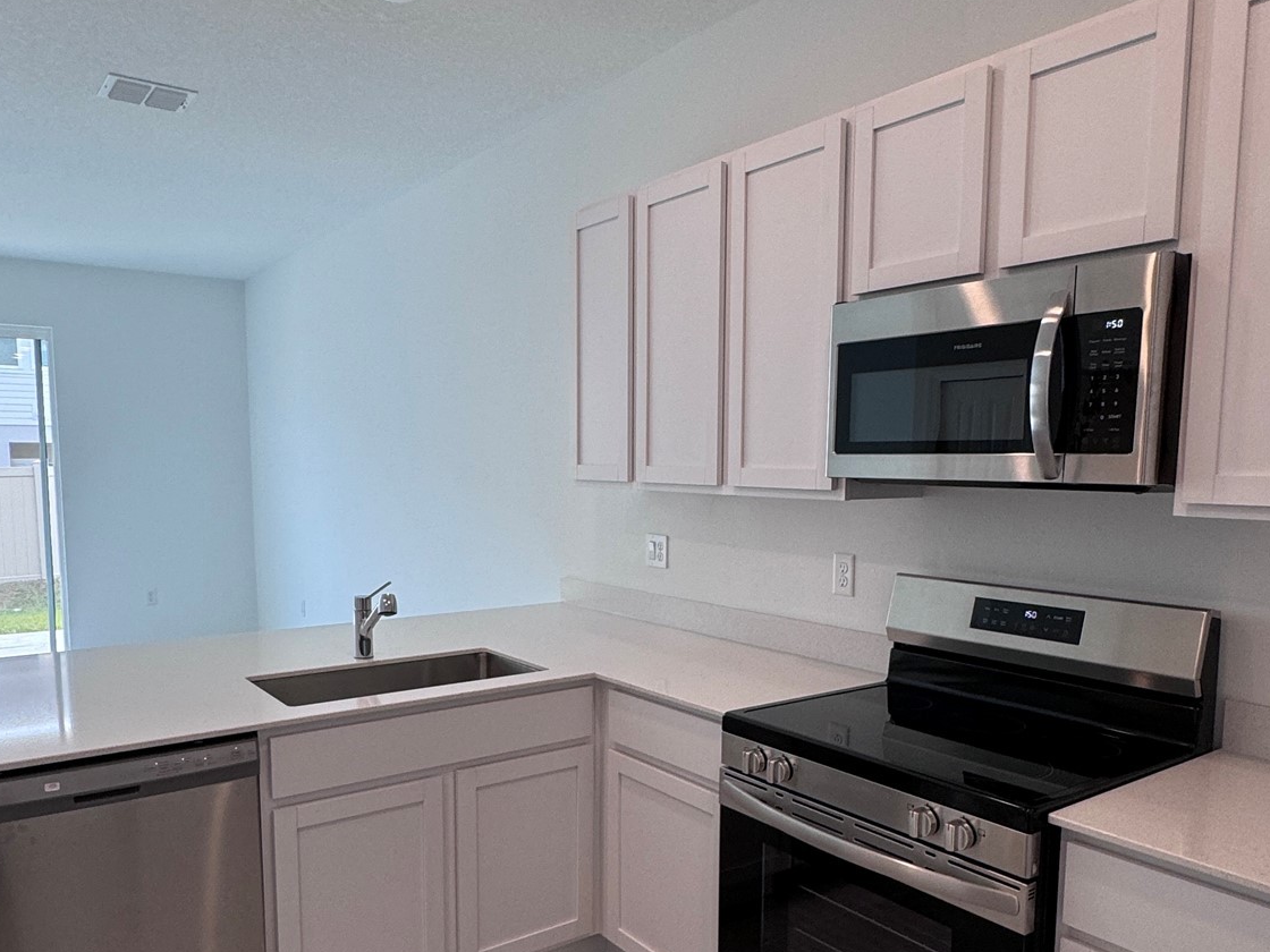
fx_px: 734
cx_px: 620
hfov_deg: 81.7
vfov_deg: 65.5
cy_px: 556
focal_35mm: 20
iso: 100
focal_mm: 2.22
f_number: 2.2
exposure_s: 1/120
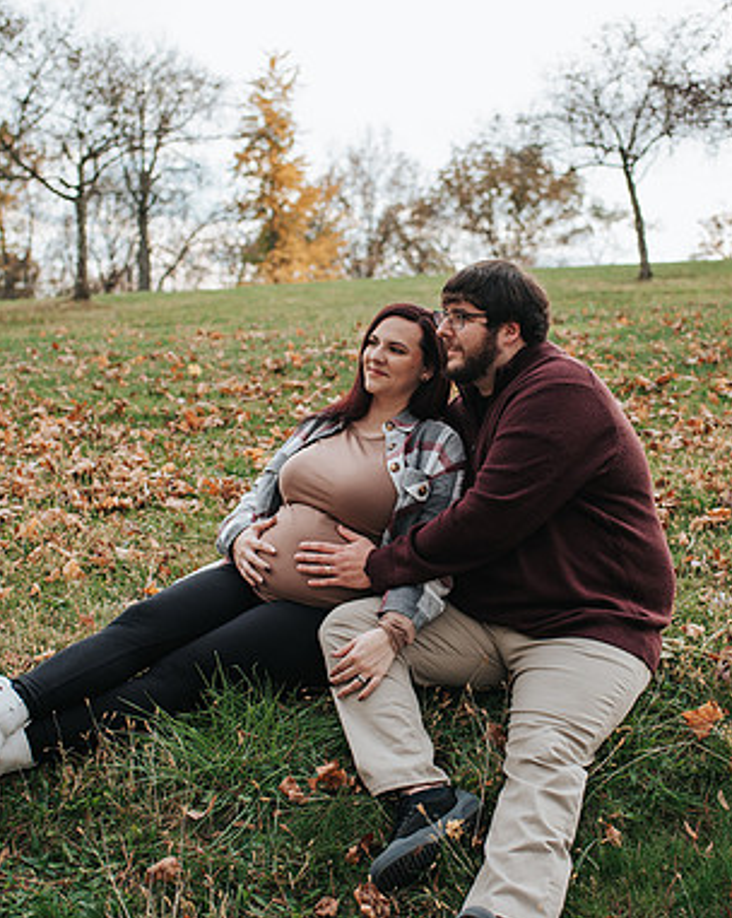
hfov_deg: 29.1
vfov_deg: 36.0
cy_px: 459
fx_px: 1410
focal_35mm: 52
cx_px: 417
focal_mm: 35
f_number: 2.8
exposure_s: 1/320
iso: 110
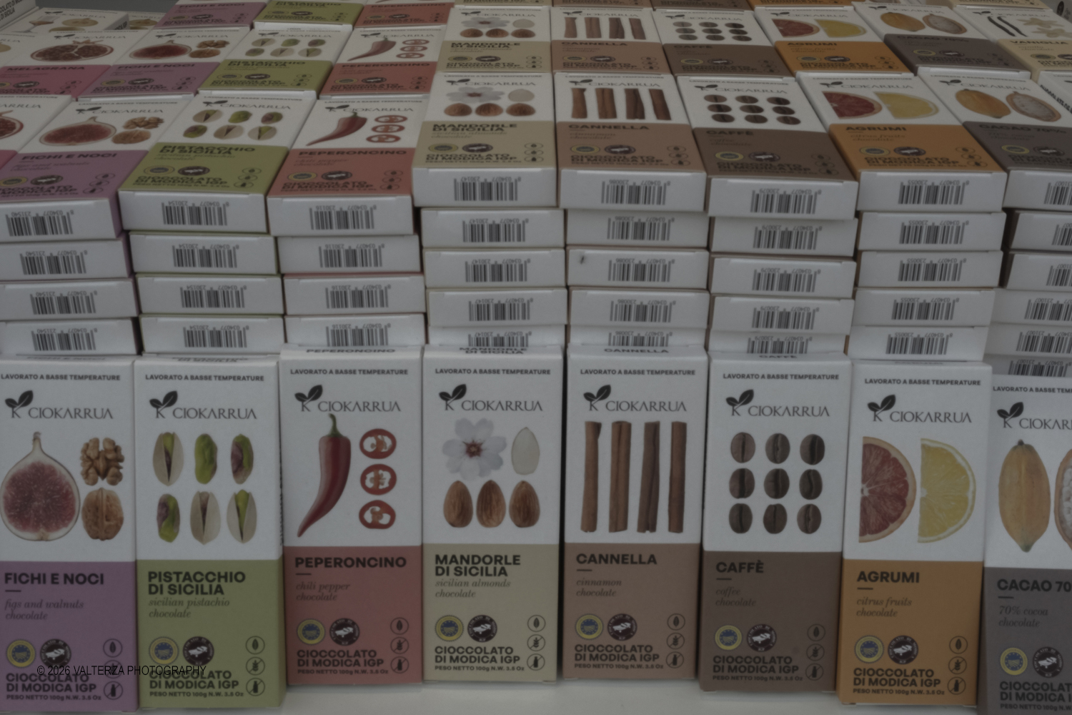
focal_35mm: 39
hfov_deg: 49.6
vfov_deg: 34.2
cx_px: 536
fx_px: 1161
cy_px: 358
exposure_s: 1/125
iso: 800
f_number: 22
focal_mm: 26
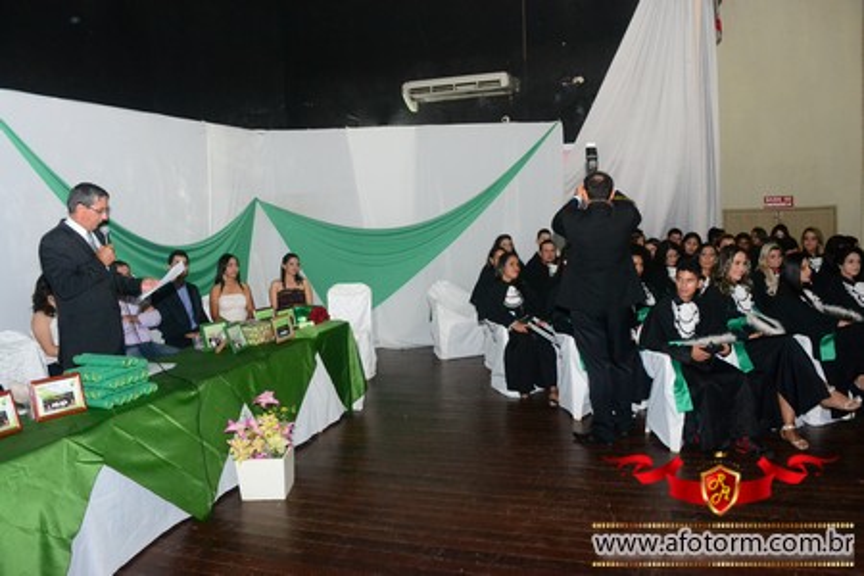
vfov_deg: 43.6
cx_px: 432
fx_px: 720
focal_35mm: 30
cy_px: 288
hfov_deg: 61.9
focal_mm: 20
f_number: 7.1
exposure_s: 1/80
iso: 3200
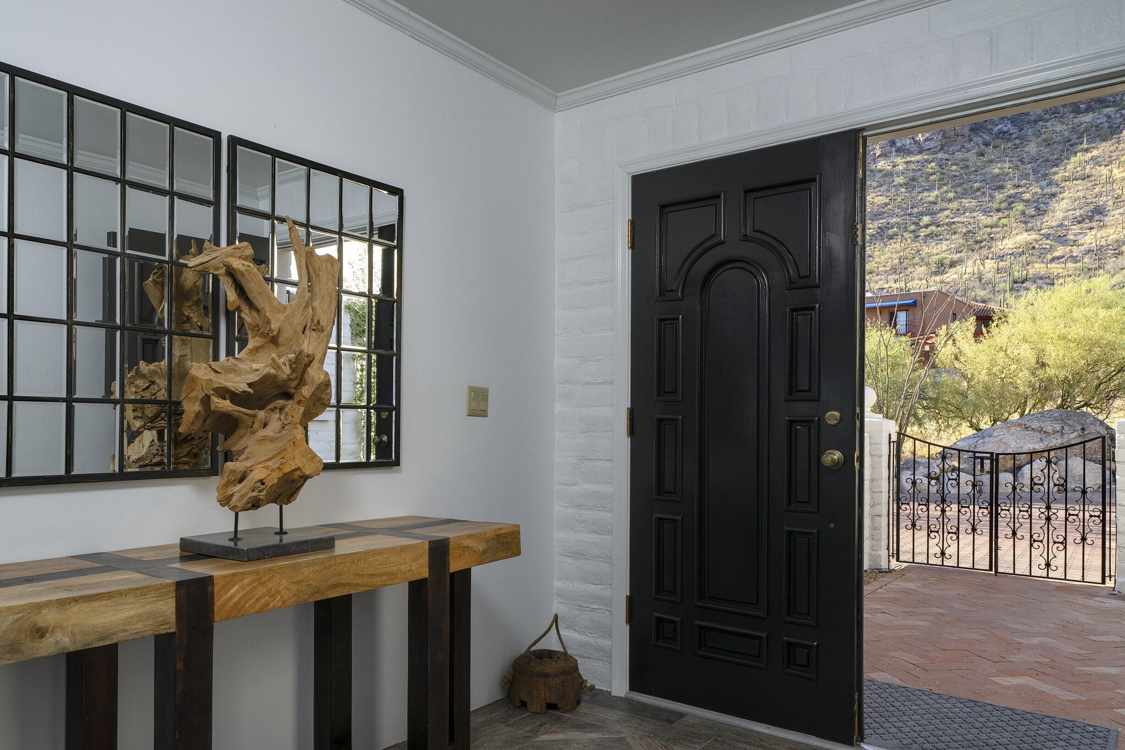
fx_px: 750
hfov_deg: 73.6
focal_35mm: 24
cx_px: 510
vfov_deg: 53.0
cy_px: 423
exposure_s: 1/80
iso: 200
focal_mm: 21
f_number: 10
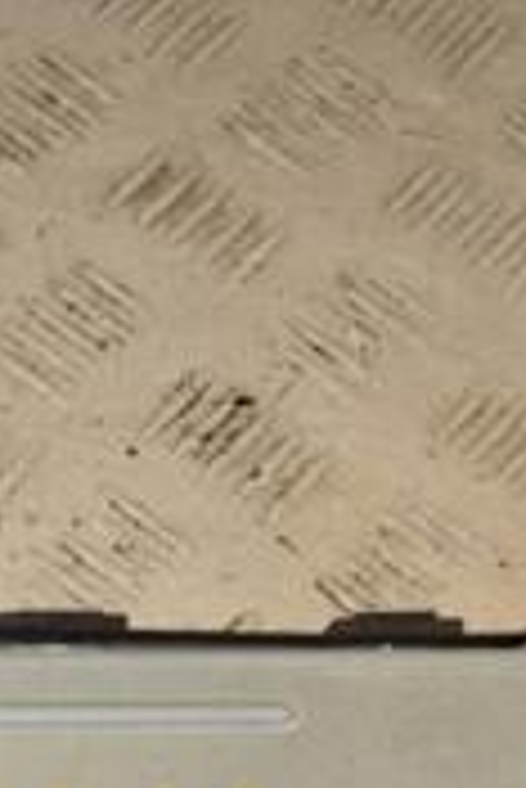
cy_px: 856
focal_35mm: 144
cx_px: -310
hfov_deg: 9.2
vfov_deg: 13.9
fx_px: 3150
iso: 800
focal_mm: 28
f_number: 8
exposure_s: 1/200
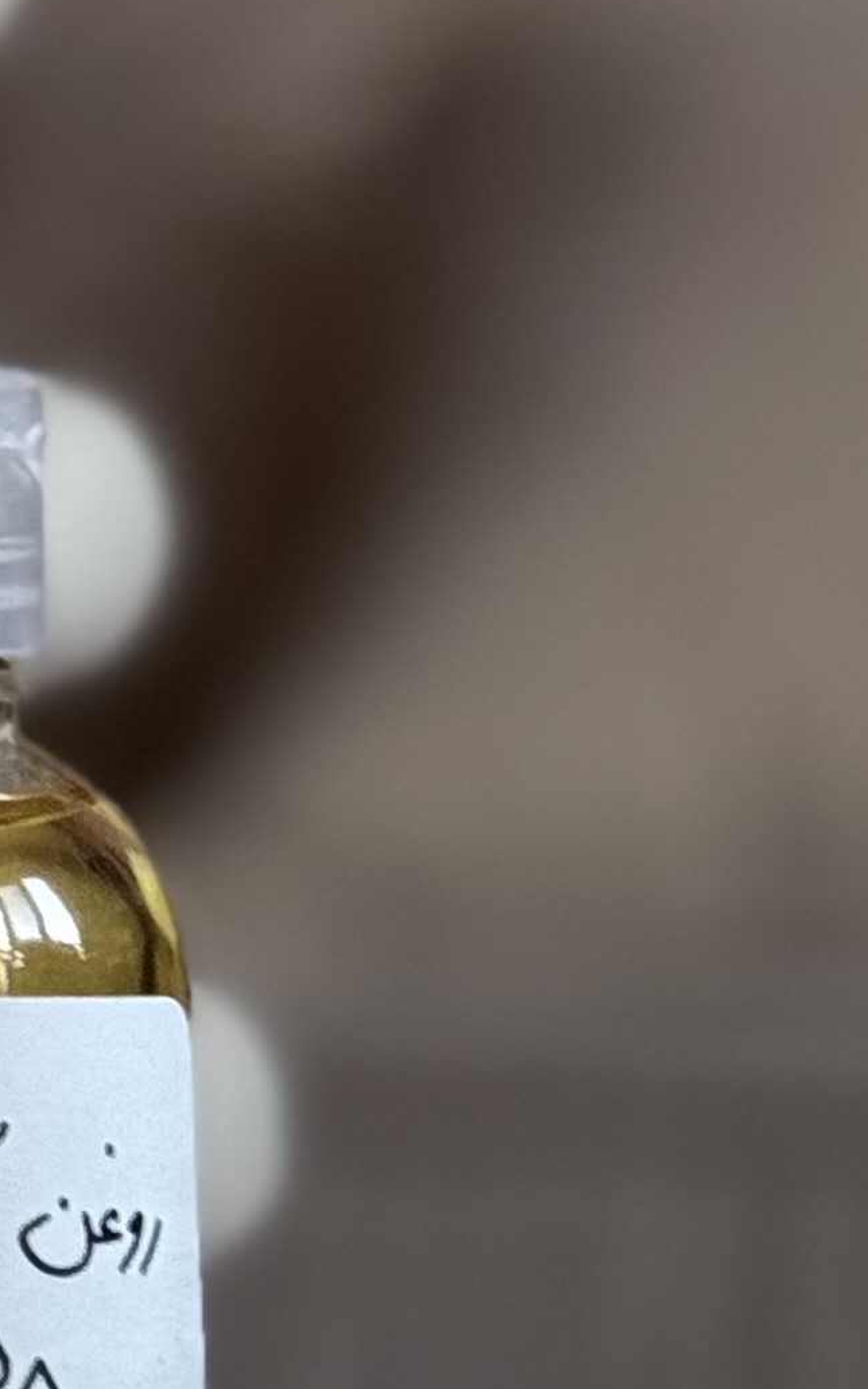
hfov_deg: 6.4
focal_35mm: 199
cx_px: -941
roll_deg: +1.2
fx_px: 7535
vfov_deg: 10.5
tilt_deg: +4.4
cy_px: 133
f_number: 1.78
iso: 250
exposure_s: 1/48
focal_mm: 6.76
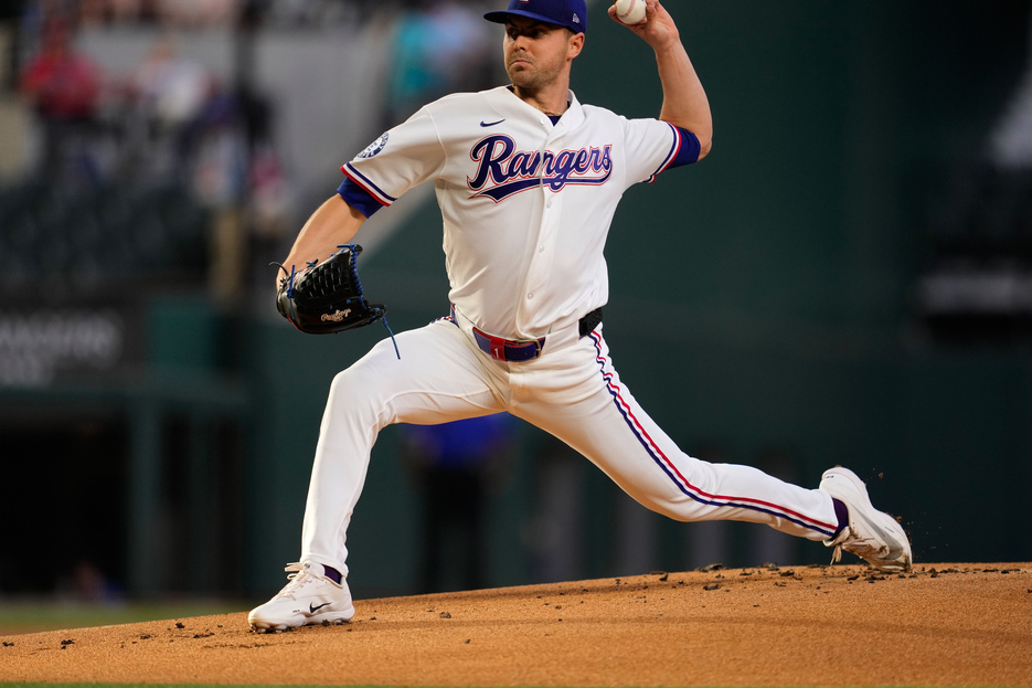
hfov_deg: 4.7
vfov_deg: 3.1
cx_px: 563
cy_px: 314
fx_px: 12553
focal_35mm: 438
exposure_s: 1/2500
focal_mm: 400
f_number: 2.8
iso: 1600
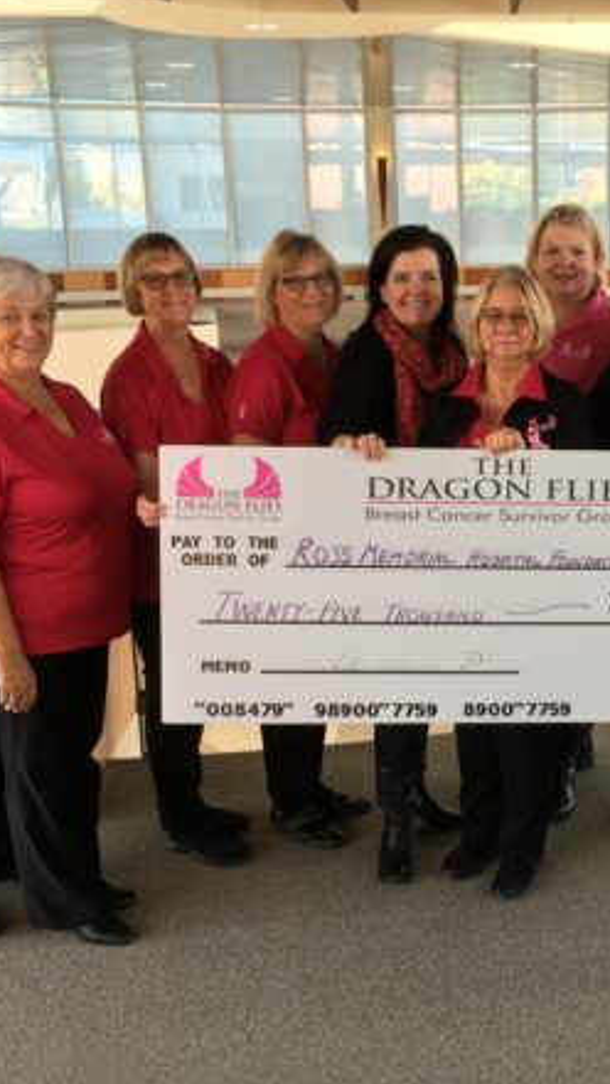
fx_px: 1237
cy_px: 538
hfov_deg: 26.9
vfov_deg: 47.4
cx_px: 529
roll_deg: -0.2
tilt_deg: -16.3
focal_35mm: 43
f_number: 2.2
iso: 25
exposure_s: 1/40
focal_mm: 4.15
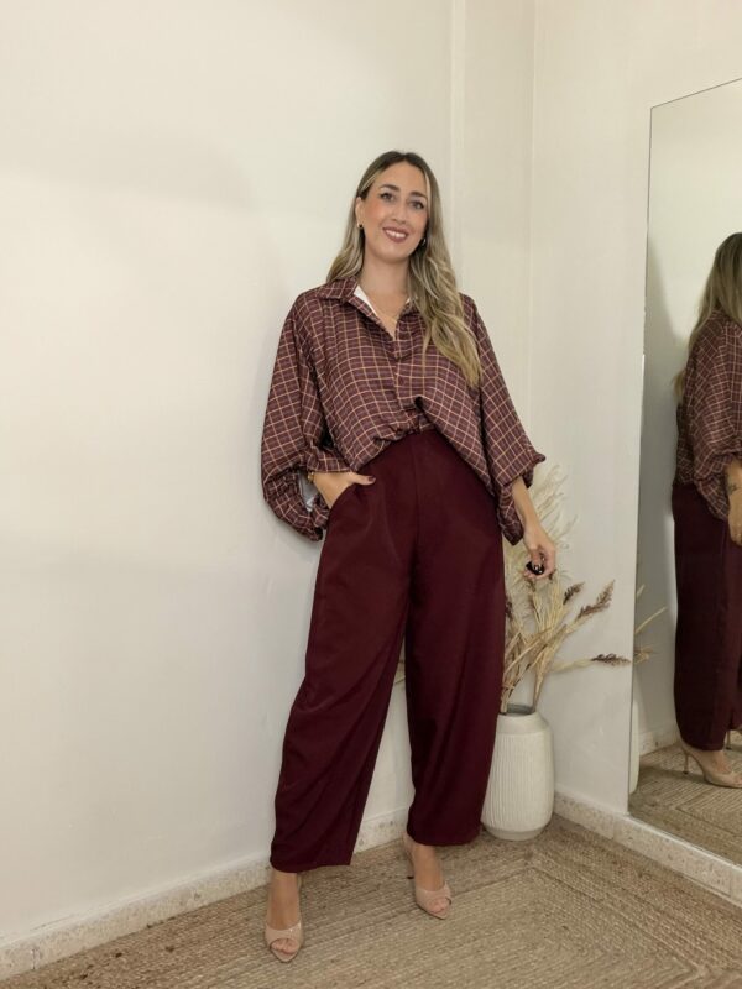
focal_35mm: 30
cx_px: 371
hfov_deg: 46.8
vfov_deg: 60.0
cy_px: 494
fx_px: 857
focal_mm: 2.71
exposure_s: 1/50
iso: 125
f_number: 1.9
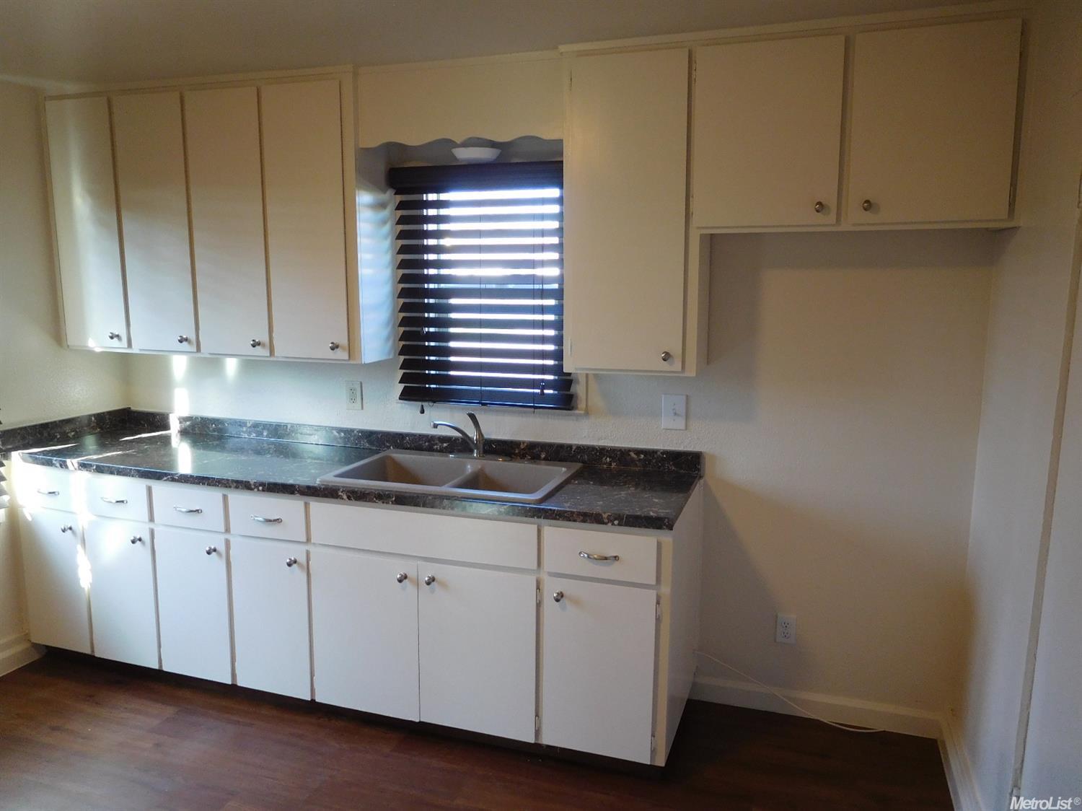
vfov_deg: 54.9
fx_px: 781
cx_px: 541
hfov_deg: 69.4
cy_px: 406
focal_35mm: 25
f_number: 3.4
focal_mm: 4.5
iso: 220
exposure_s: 1/30
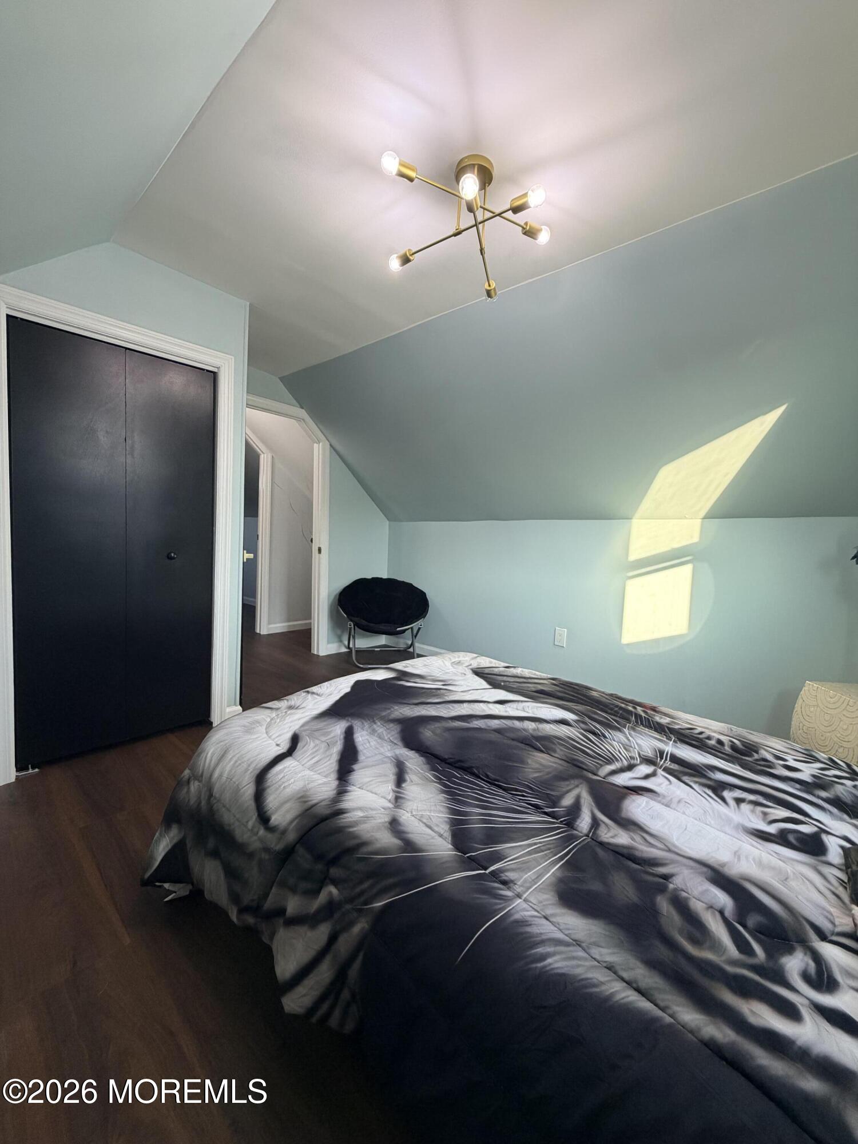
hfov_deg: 85.7
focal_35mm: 14
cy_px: 572
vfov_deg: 102.1
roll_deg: -2.6
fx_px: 463
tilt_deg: -3.9
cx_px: 429
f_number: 2.2
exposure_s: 1/120
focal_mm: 2.22
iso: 160
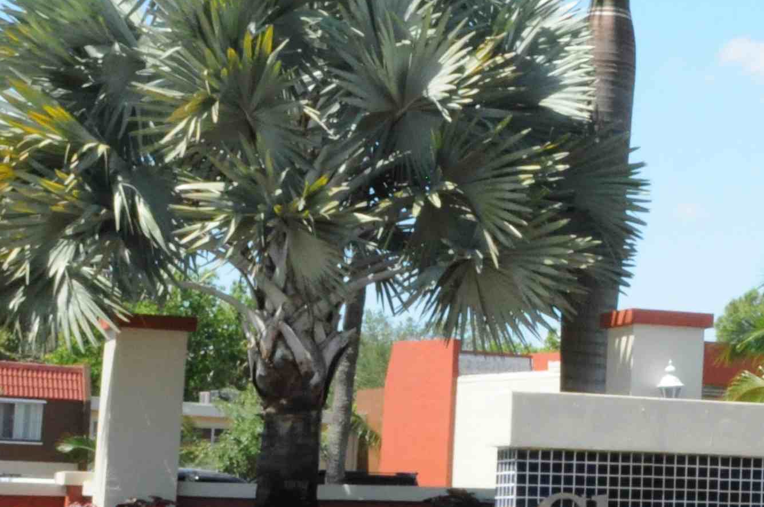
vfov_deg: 12.9
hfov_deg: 17.7
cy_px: 176
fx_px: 2247
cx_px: 1071
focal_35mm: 106
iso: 1250
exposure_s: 1/125
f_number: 32
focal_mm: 22
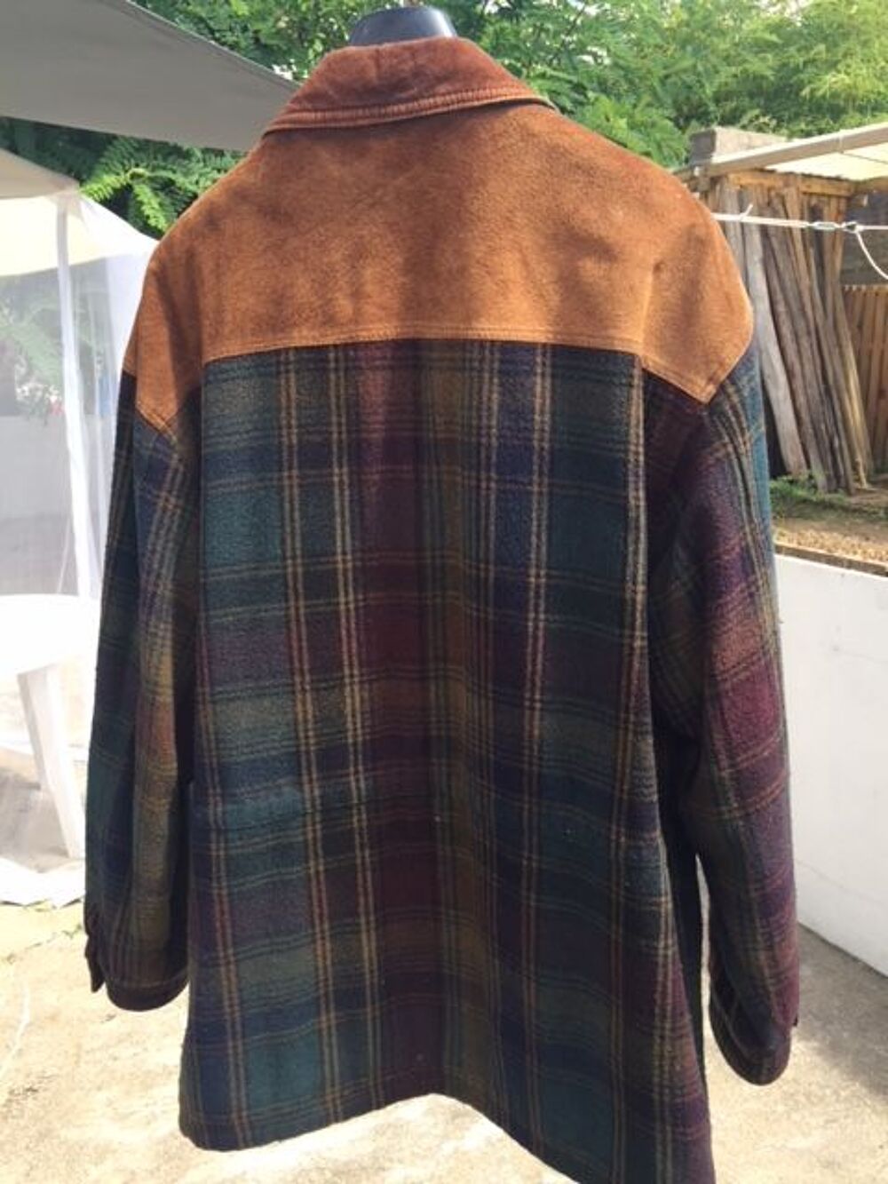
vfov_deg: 61.7
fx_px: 992
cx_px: 444
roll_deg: +0.9
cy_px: 592
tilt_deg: -12.4
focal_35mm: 29
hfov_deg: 48.2
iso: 32
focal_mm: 4.15
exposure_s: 1/304
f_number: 2.2
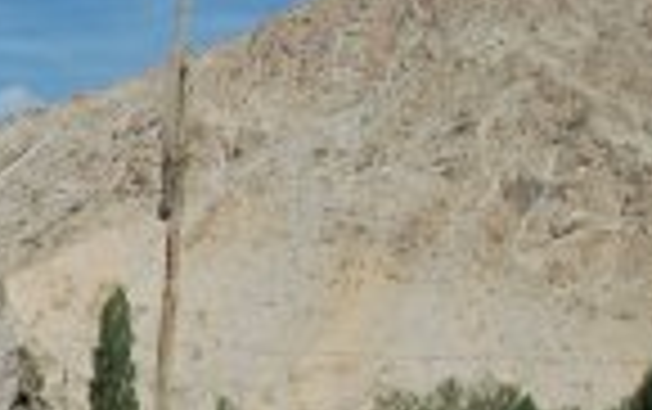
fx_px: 2971
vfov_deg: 7.4
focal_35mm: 167
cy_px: 933
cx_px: -753
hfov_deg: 11.1
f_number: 14
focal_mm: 22
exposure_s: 1/200
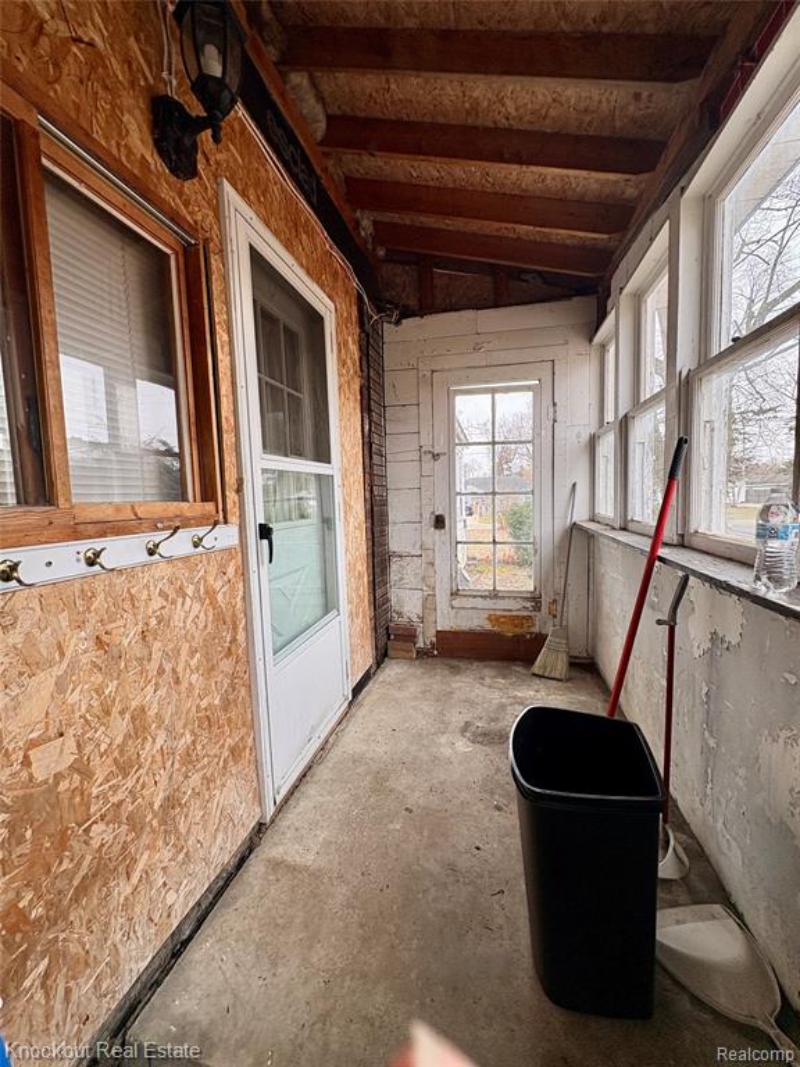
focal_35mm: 14
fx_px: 431
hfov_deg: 85.7
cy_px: 534
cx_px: 400
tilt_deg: -5.3
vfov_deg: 102.1
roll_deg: +1.0
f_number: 2.2
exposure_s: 1/131
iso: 64
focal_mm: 2.22
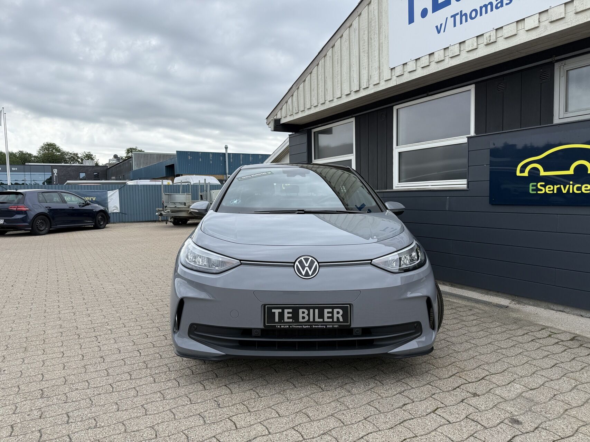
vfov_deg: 56.8
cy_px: 221
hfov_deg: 71.6
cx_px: 295
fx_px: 409
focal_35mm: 24
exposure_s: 1/1464
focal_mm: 6.76
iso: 80
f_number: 1.78
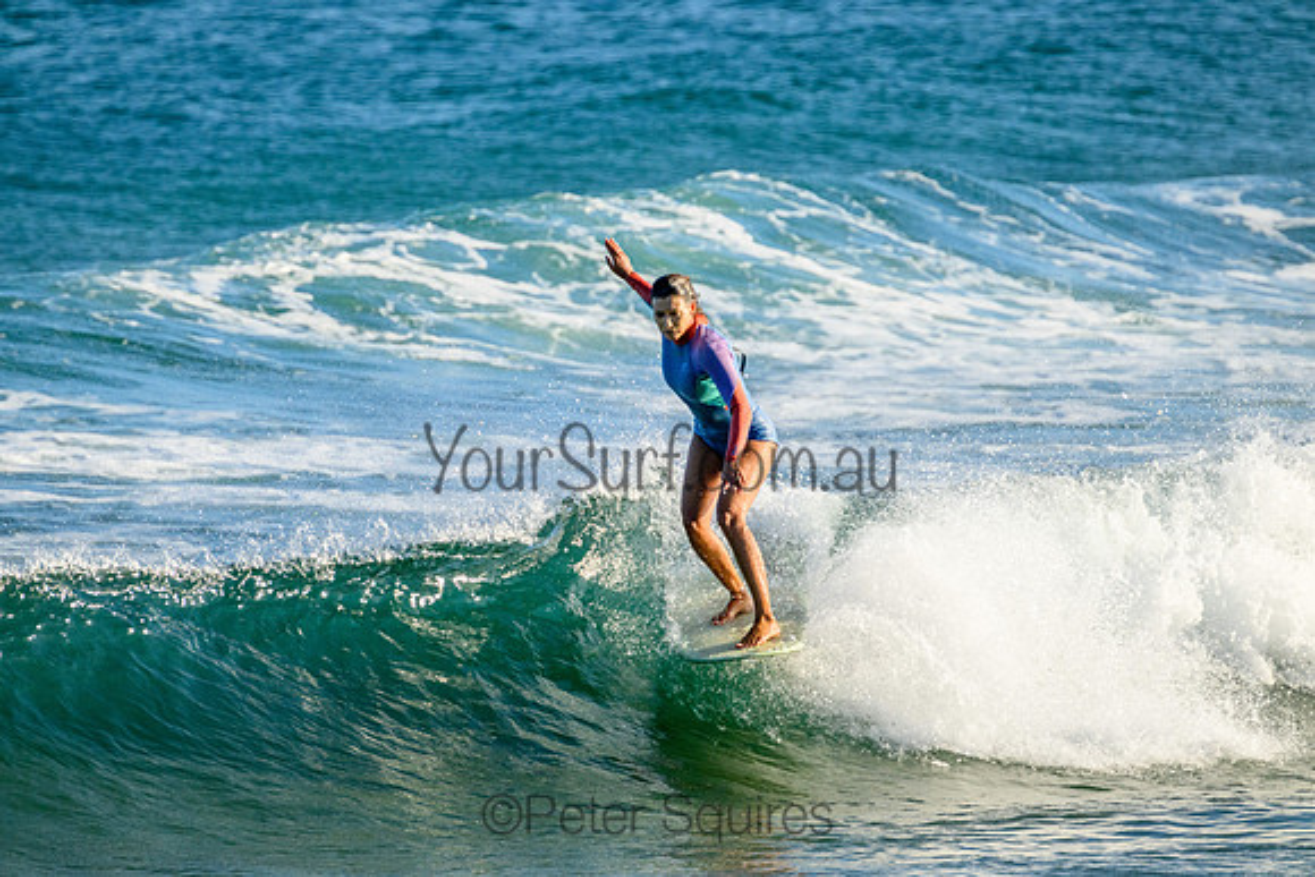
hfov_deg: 2.6
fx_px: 29228
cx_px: 658
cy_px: 438
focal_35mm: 800
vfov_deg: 1.7
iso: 1400
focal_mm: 800
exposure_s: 1/2000
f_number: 11
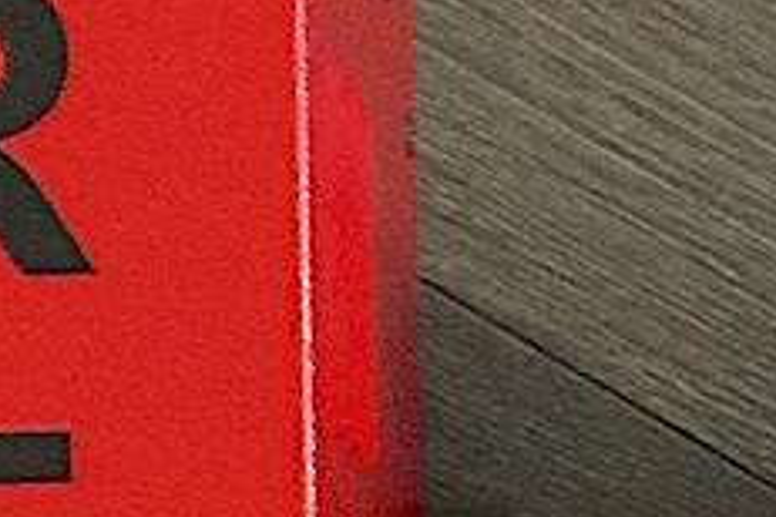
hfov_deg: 11.6
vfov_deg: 7.6
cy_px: 1046
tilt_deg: -82.2
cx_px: 914
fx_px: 3750
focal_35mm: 174
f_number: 2.2
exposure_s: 1/4
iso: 64
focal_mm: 4.15
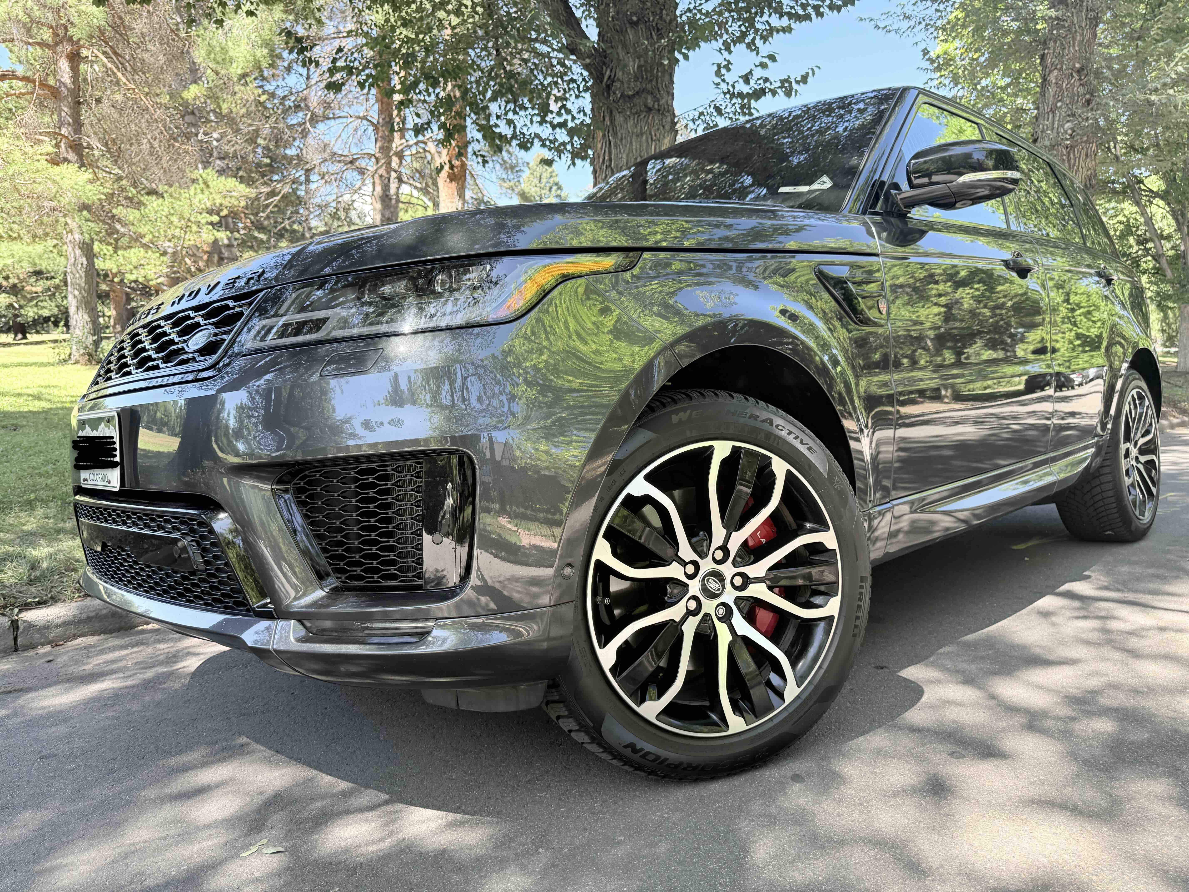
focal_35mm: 24
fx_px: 824
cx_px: 594
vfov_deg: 56.8
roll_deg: -0.4
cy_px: 446
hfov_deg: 71.6
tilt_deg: -7.7
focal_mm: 6.76
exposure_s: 1/351
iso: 100
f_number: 1.78
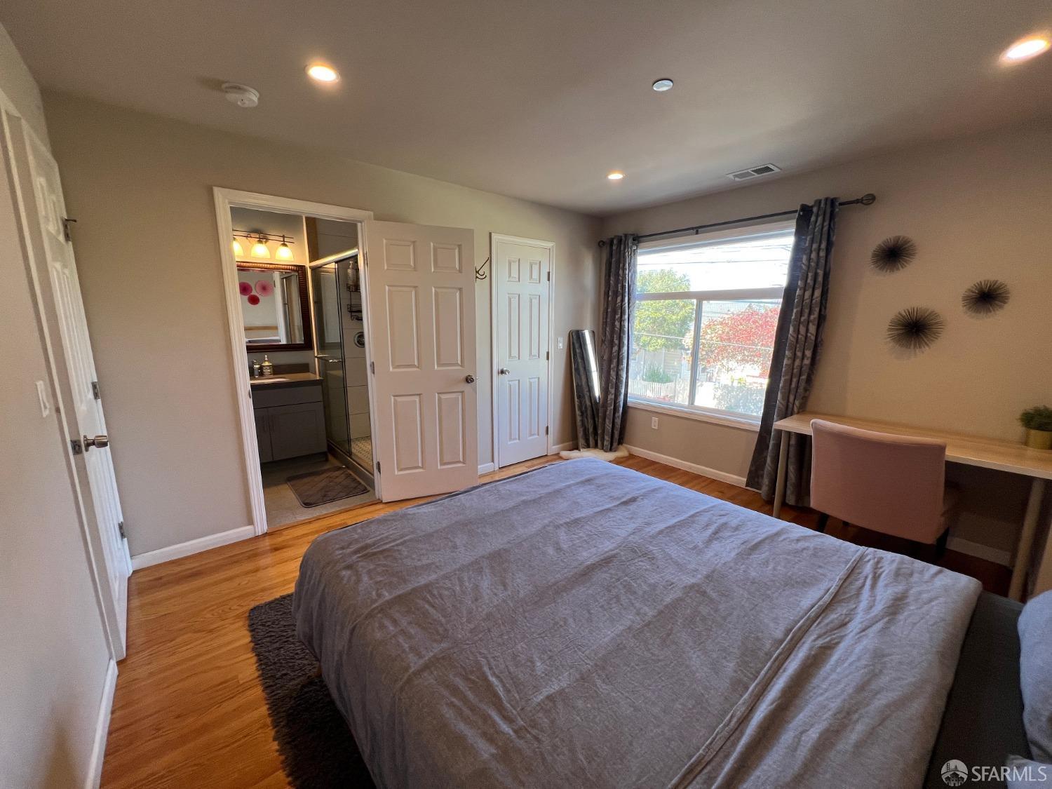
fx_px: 395
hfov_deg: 106.2
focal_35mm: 13
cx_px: 526
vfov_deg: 89.9
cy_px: 394
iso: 80
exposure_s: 1/120
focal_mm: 1.57
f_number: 1.8
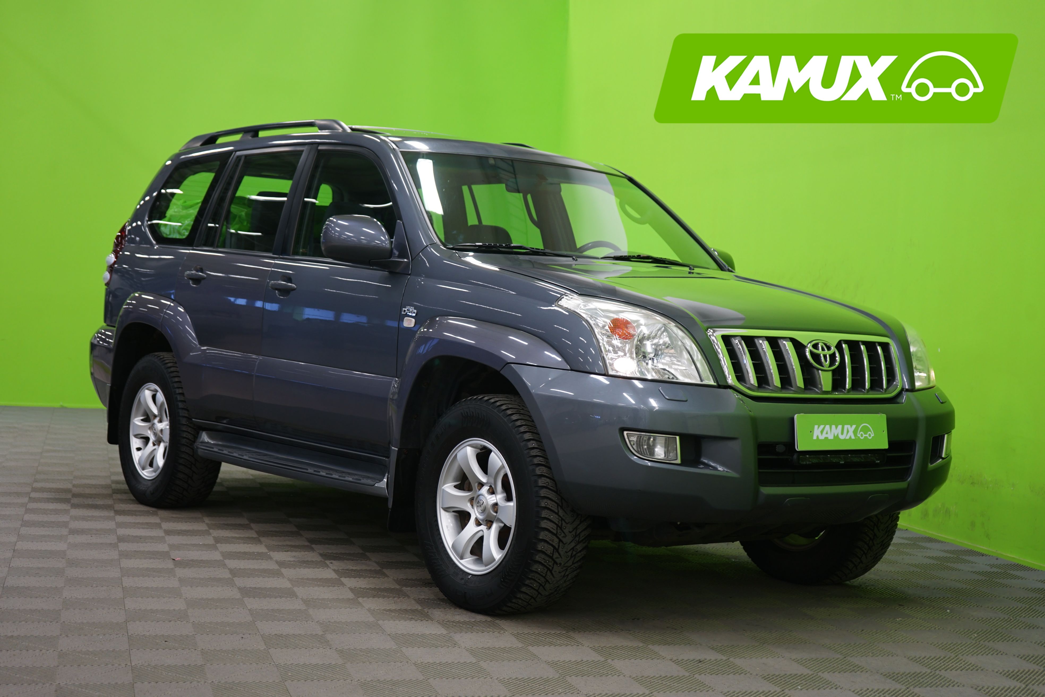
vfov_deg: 26.0
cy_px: 348
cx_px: 522
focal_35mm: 52
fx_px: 1509
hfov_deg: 38.2
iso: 400
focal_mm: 52
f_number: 5
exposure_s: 1/8
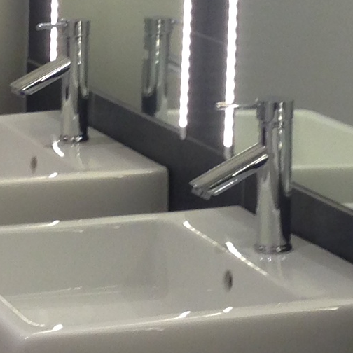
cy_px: 67
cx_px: 98
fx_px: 2181
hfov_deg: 9.2
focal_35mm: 189
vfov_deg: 9.2
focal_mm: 4.12
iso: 50
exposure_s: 1/30
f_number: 2.4
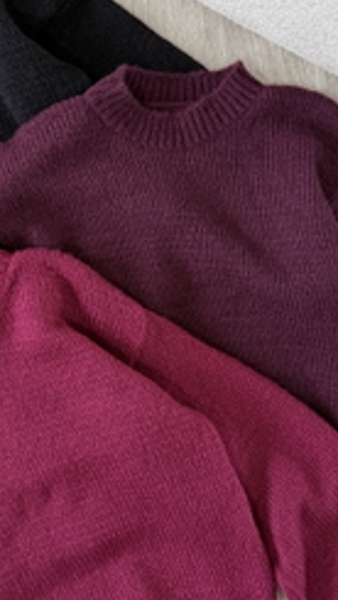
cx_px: 96
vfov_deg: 36.6
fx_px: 907
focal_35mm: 57
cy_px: 283
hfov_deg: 21.0
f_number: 1.78
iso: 250
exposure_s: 1/50
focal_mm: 6.76
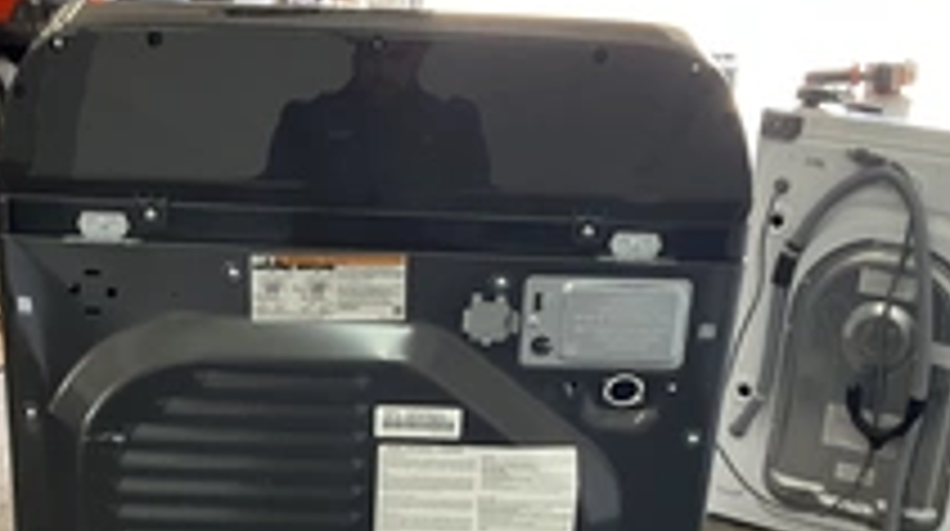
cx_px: 329
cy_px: 500
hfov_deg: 34.7
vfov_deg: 19.5
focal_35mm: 60
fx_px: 1509
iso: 80
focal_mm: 3
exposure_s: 1/60
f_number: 1.8
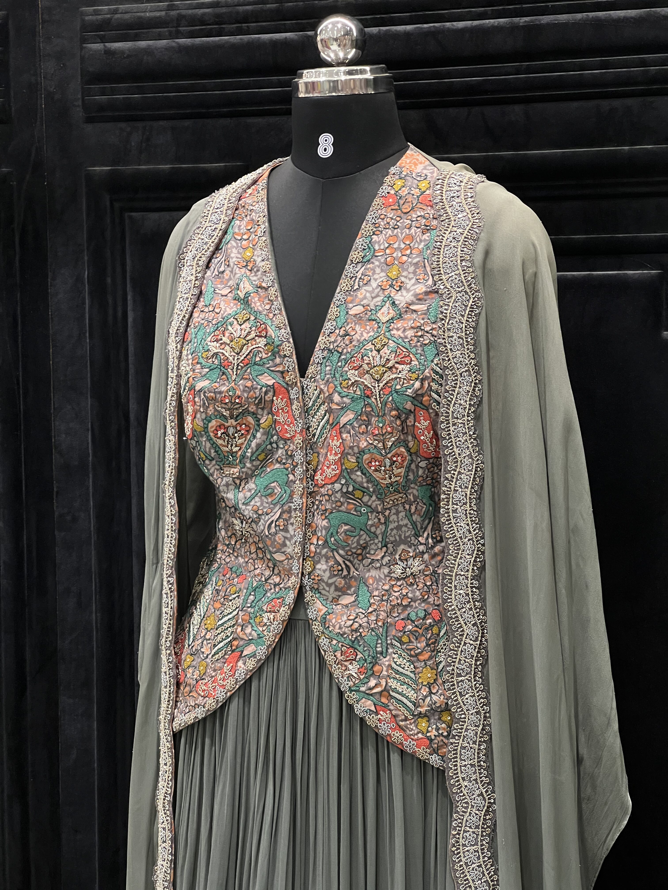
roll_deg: +0.9
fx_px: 1981
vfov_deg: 25.3
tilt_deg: -3.6
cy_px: 445
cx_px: 334
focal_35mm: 77
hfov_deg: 19.1
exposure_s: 1/50
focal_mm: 9
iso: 160
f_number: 2.8
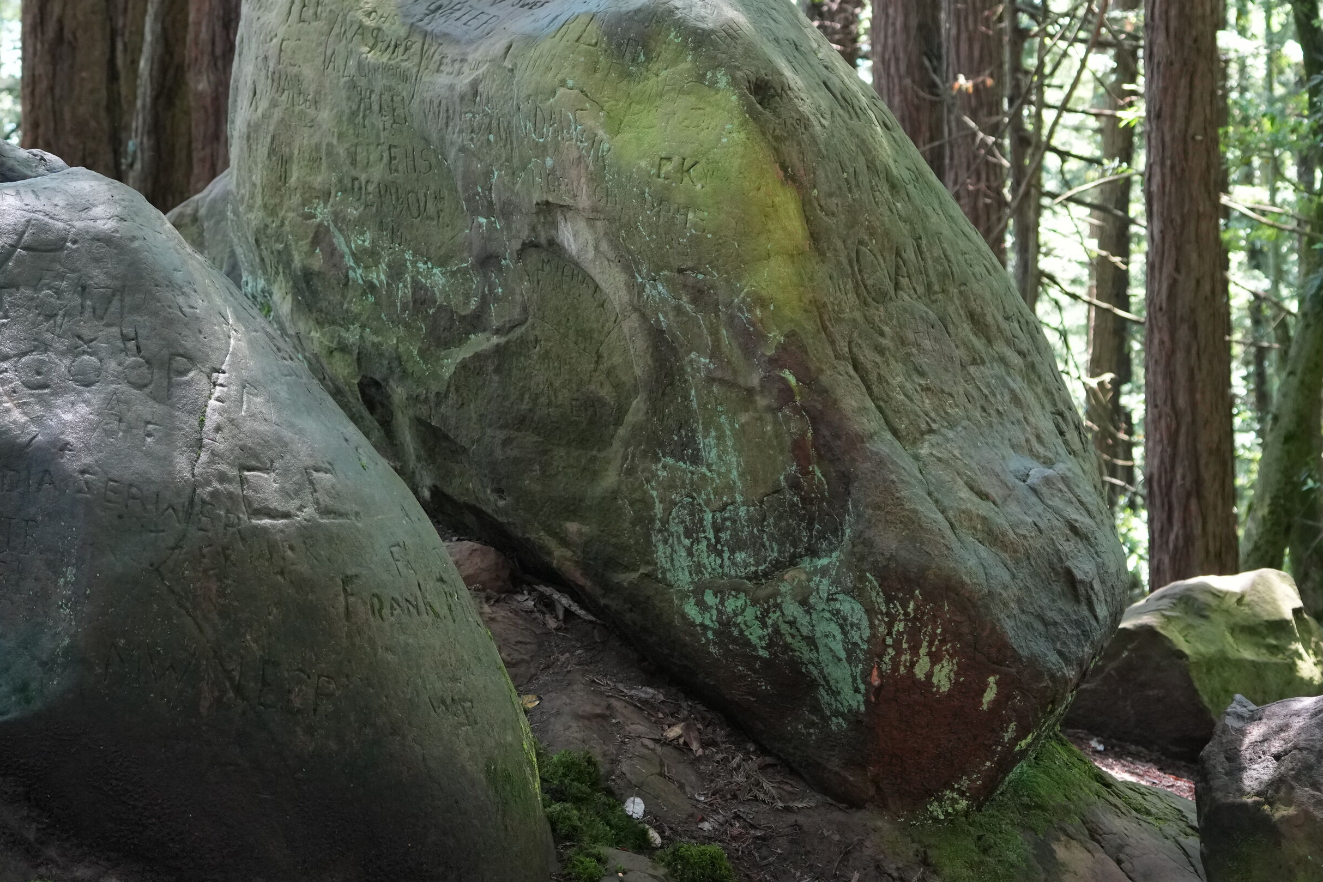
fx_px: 3270
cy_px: 354
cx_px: 625
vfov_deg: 15.3
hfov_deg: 22.9
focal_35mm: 89
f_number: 4.5
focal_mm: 50
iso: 2500
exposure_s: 1/80
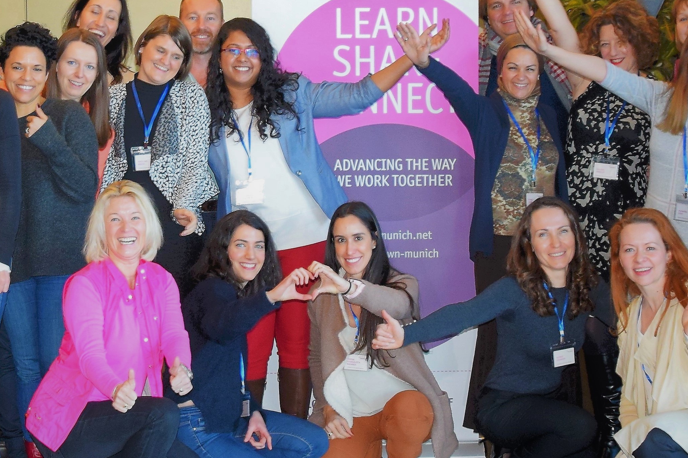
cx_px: 189
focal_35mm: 99
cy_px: 122
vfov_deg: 13.8
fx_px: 1892
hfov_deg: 20.5
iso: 800
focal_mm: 24
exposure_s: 1/100
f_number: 5
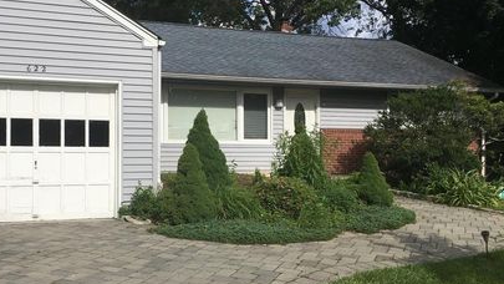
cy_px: 164
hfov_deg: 51.2
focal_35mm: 39
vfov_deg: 30.4
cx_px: 200
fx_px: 521
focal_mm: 4.15
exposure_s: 1/2137
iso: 25
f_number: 2.2
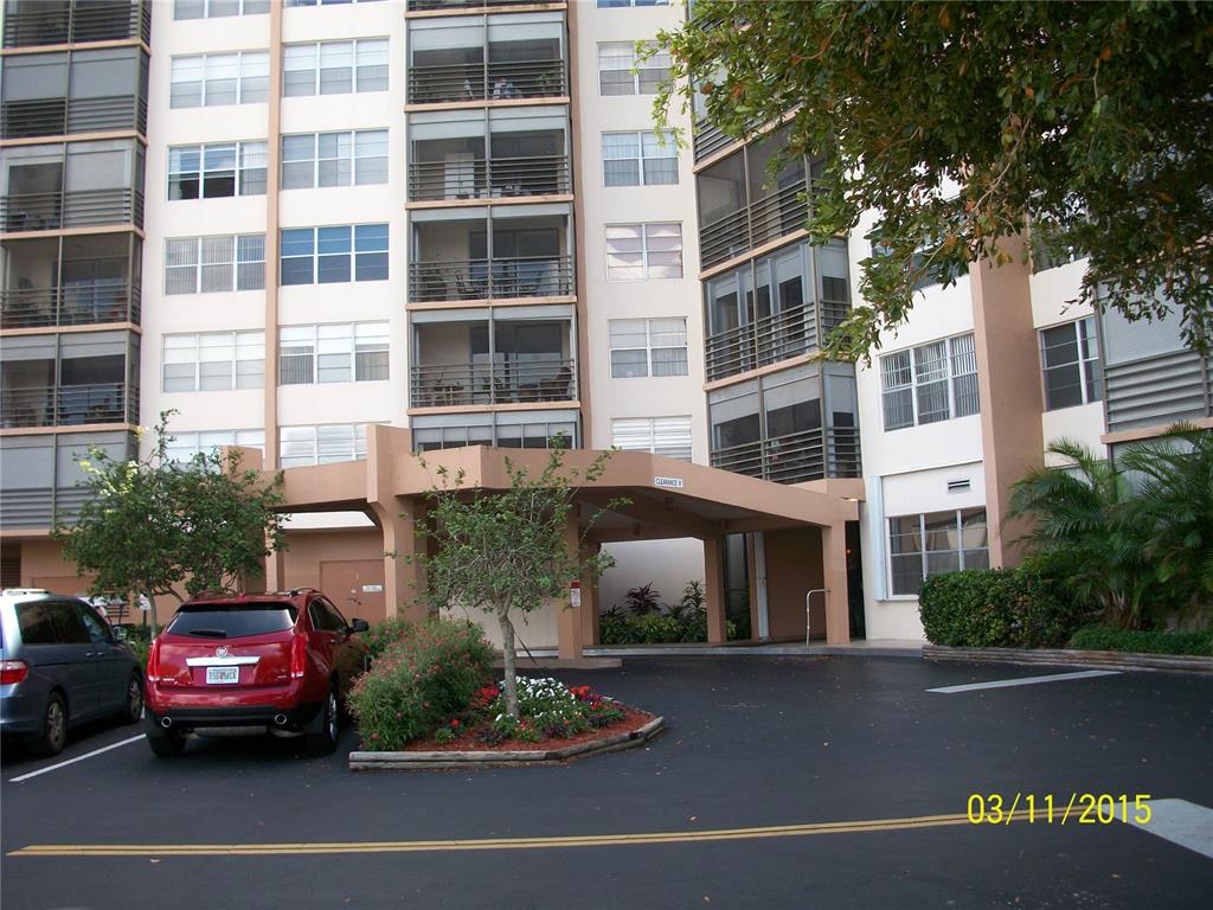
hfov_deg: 52.6
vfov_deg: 40.7
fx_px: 1226
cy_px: 455
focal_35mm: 35
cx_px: 606
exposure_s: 1/160
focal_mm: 6.3
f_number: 3.1
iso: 80
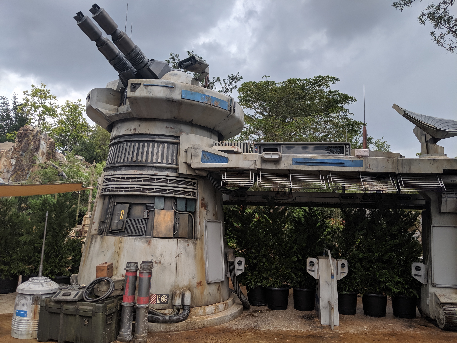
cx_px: 228
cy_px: 172
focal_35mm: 27
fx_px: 356
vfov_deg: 51.4
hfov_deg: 65.3
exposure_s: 1/1466
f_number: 1.8
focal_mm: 4.44
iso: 59
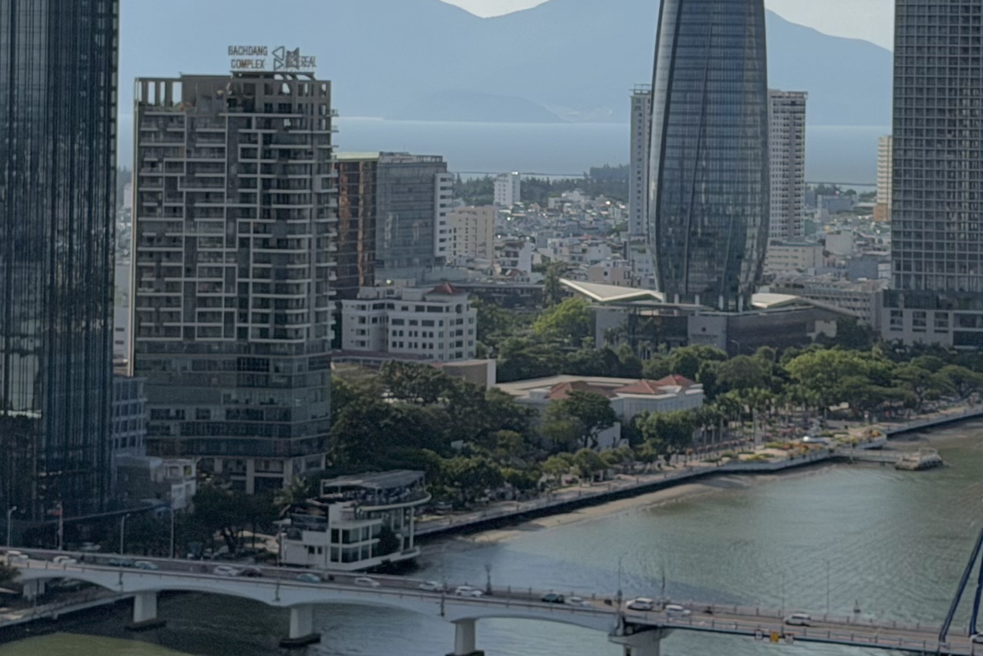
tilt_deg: +0.2
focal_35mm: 127
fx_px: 3468
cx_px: 562
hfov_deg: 16.1
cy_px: 66
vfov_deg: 10.7
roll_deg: -0.1
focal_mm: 6.76
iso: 80
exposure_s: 1/16129
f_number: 1.78
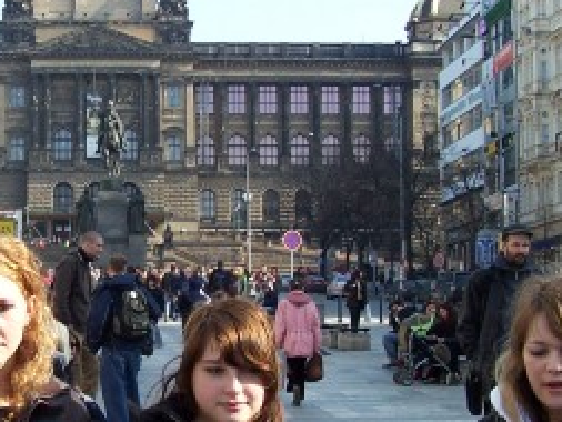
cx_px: 107
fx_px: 1559
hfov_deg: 20.2
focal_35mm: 96
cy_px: 284
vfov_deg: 15.4
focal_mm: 6.3
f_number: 2.8
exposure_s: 1/500
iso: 80
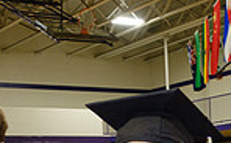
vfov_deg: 11.4
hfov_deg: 20.0
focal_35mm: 104
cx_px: 105
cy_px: 279
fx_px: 654
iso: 400
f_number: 5
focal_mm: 17.6
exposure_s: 1/10
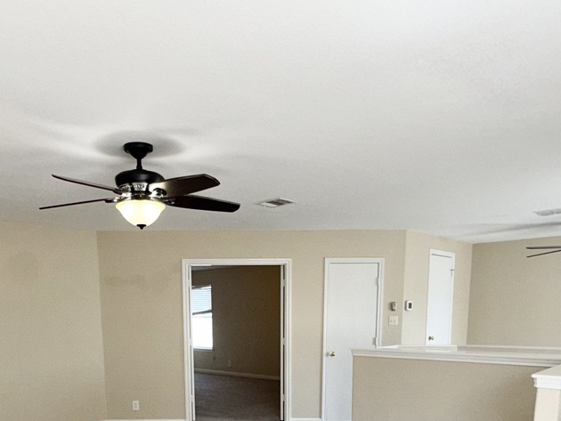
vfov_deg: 40.2
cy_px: 394
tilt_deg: -8.1
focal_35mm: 32
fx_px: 519
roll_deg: +0.1
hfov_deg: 56.6
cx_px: 242
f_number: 2.2
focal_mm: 2.22
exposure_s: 1/122
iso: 64
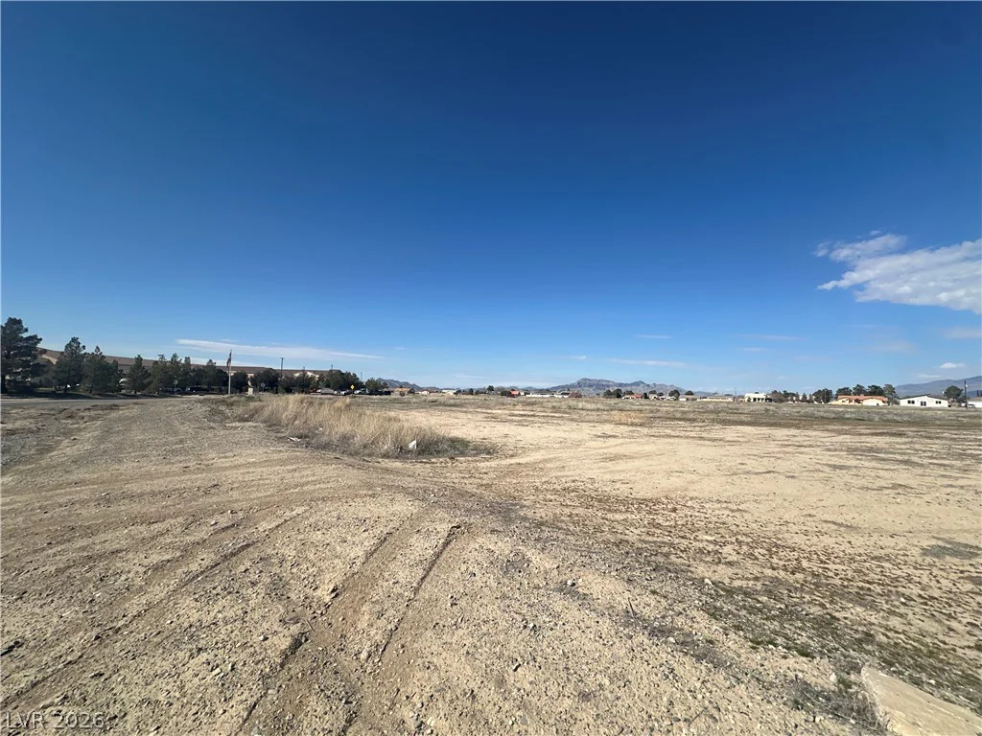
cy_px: 368
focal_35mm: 14
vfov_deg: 85.7
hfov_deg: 102.1
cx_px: 491
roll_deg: -1.4
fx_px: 397
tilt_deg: +3.8
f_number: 2.2
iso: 40
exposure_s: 1/3731
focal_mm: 2.22
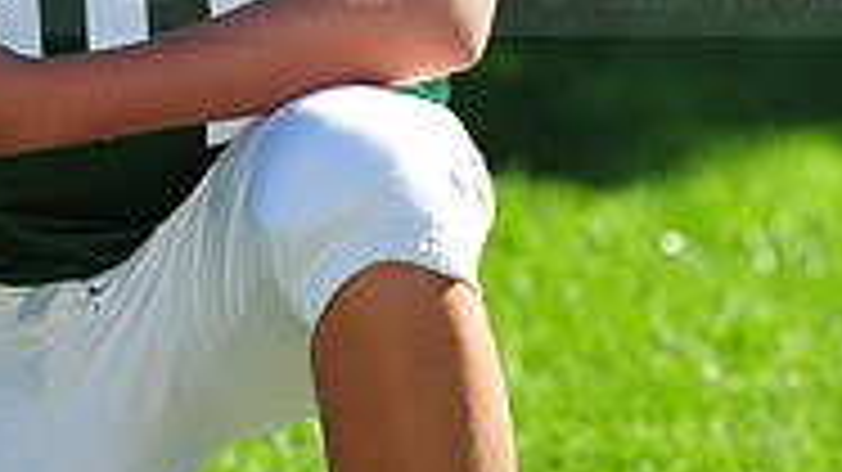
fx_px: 11248
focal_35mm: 504
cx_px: 23
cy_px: -108
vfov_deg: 2.4
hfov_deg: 4.3
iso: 400
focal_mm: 155
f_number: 4.5
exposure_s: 1/2000
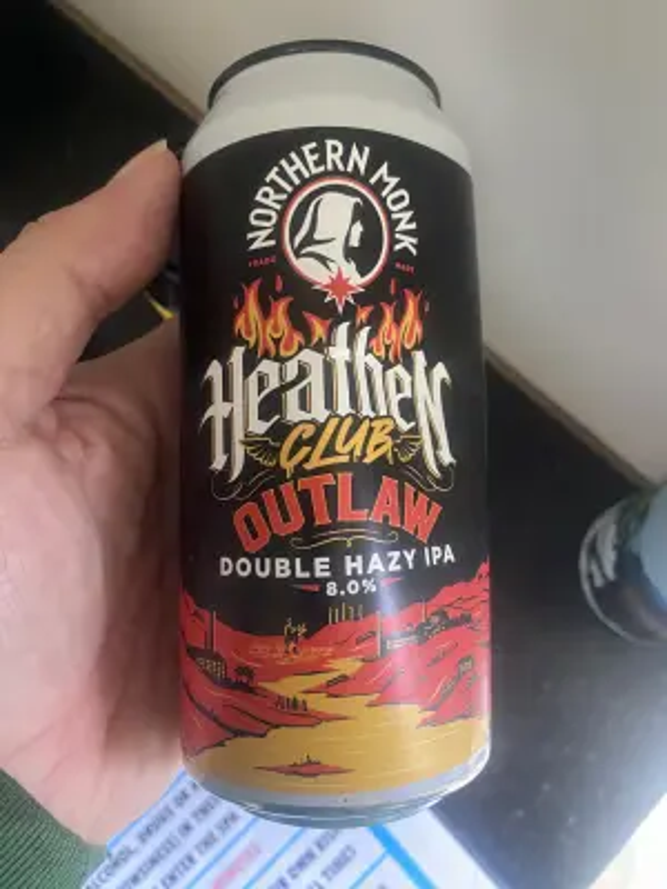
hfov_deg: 54.9
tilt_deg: -73.8
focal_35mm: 25
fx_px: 642
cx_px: 334
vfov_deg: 69.4
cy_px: 444
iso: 640
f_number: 1.8
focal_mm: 4.25
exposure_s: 1/35
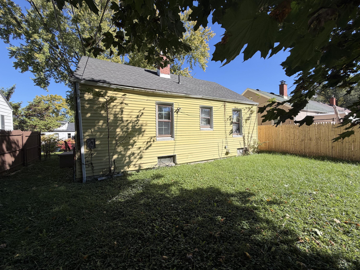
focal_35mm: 14
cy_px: 135
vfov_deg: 85.7
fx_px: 146
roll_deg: +1.6
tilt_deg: -1.1
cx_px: 180
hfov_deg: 102.1
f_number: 2.2
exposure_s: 1/770
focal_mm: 2.22
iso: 32
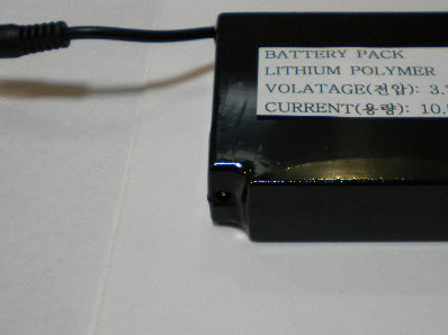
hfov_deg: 29.3
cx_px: 269
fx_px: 854
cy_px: 166
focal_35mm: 66
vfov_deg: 22.2
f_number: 3.5
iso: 262
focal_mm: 7.4
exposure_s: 1/60
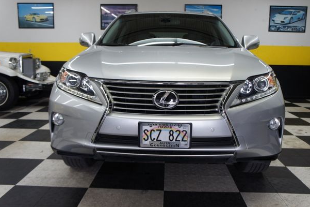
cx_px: 163
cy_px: 99
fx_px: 289
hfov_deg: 56.5
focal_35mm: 34
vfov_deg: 39.3
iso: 200
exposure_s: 1/40
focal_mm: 21
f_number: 4
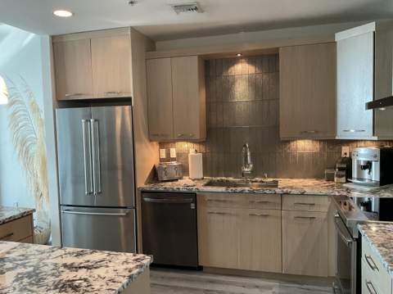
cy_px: 147
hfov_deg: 61.7
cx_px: 196
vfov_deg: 48.2
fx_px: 329
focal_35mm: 29
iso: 160
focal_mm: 3
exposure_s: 1/60
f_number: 1.8
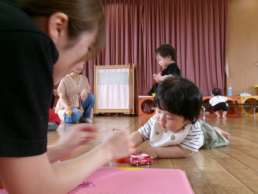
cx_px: 129
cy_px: 97
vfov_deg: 49.7
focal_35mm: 28
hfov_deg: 63.4
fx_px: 209
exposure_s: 1/34
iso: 143
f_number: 3.9
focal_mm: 5.1
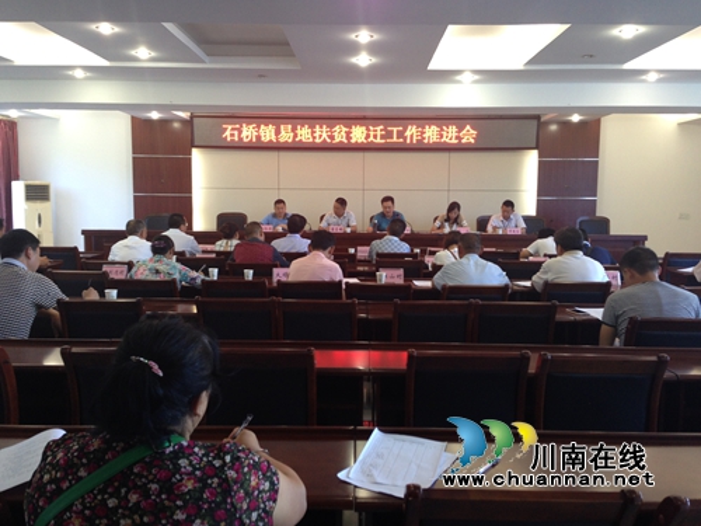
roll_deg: -0.6
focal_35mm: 33
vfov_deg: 42.9
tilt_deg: -4.5
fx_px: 668
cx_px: 350
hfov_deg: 55.4
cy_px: 263
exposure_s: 1/20
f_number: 2.4
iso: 64
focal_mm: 4.12
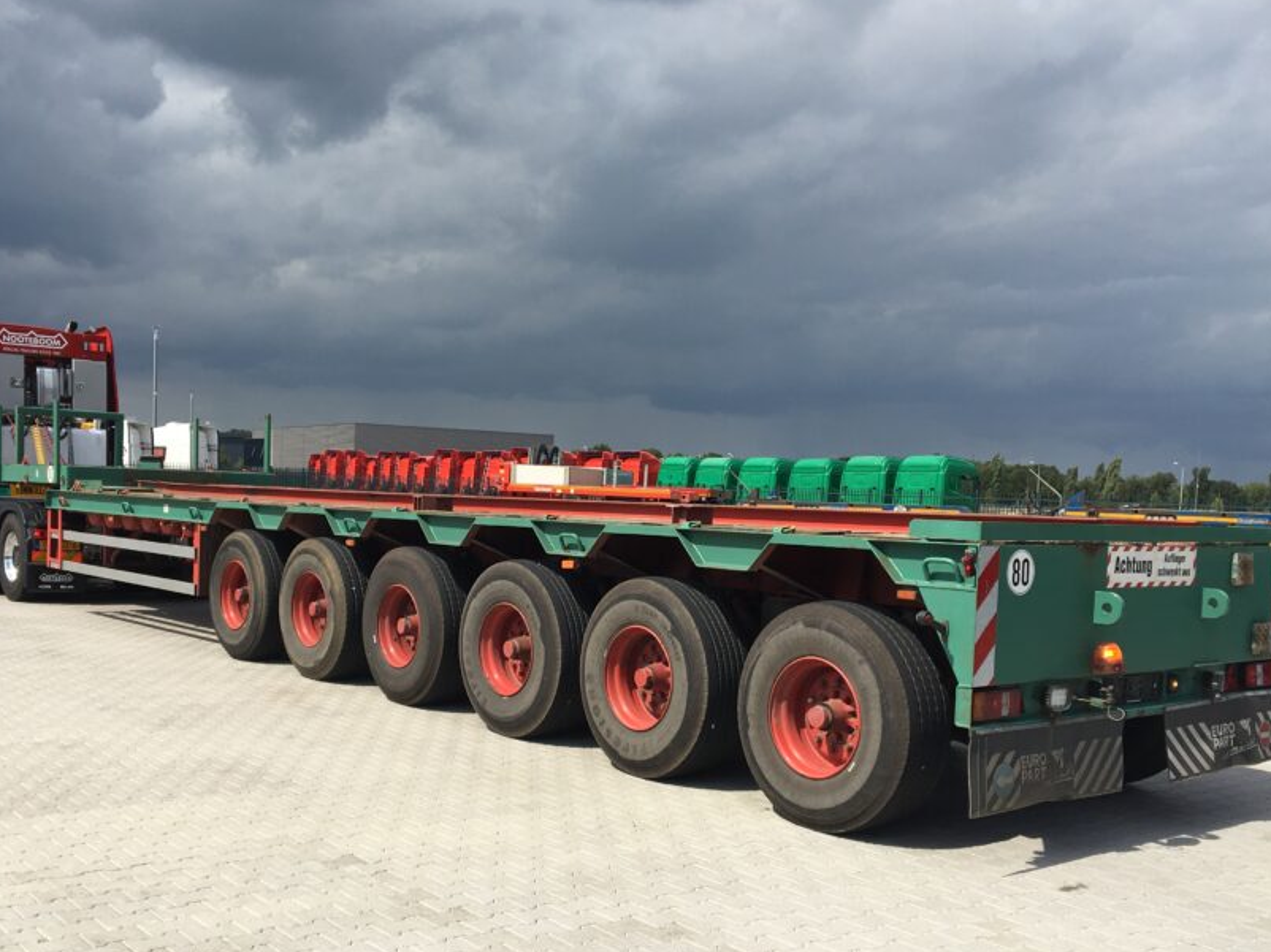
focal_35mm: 38
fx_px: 1395
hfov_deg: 49.0
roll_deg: -3.0
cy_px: 581
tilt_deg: -4.2
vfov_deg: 37.5
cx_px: 590
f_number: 2.2
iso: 25
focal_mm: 4.15
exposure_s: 1/1972
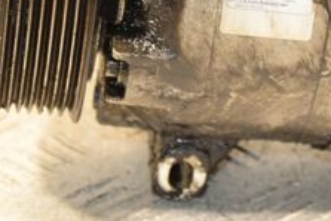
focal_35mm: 215
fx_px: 1978
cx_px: 327
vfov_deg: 6.4
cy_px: -37
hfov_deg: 9.5
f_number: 5.6
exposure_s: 1/100
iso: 1600
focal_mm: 50
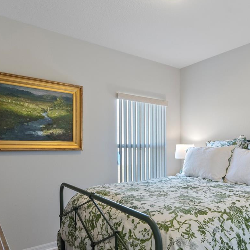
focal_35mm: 28
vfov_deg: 56.9
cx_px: 181
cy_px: 149
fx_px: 229
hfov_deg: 55.1
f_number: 8
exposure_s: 1/1.67
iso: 400
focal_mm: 16
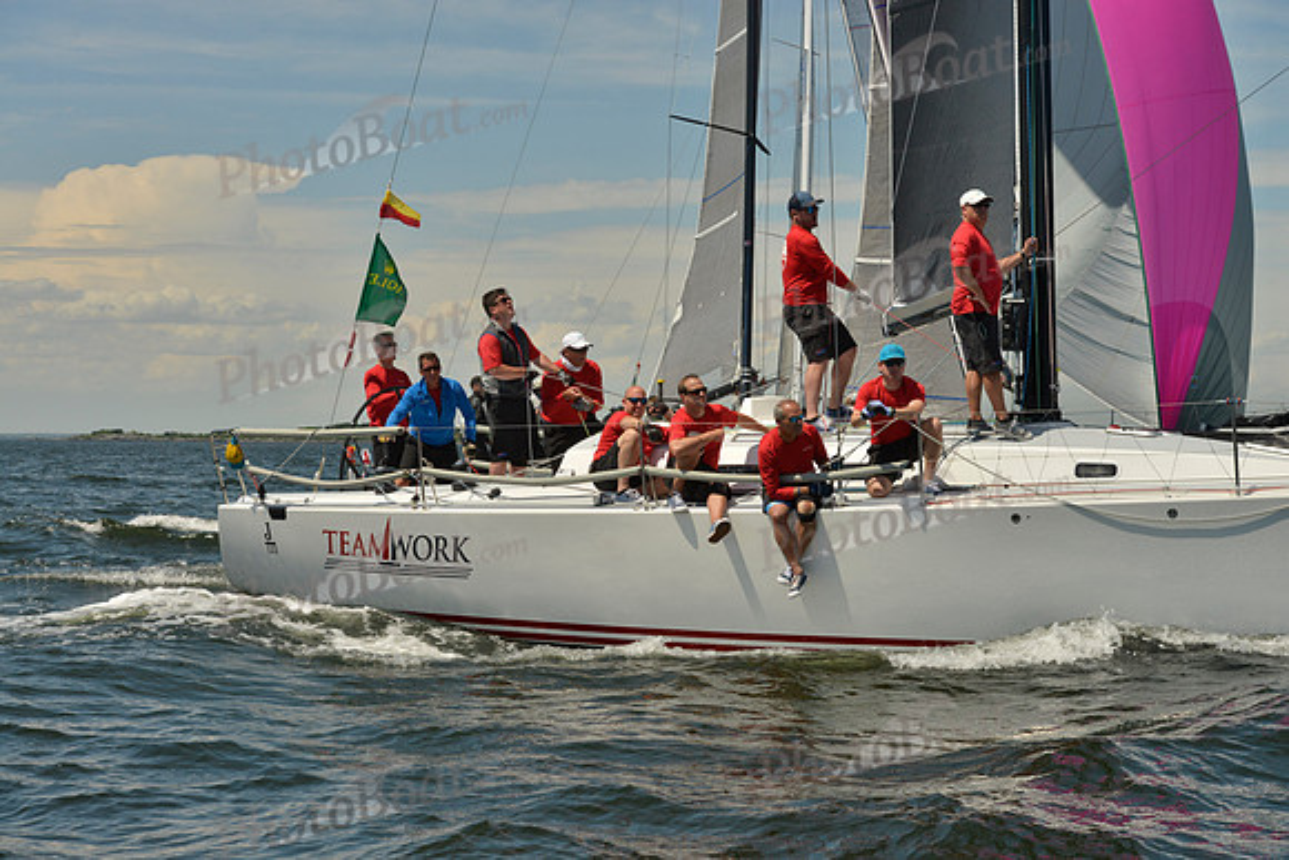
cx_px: 644
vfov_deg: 19.5
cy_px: 430
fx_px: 2507
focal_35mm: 70
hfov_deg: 28.8
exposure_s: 1/1600
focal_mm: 70
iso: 280
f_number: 10
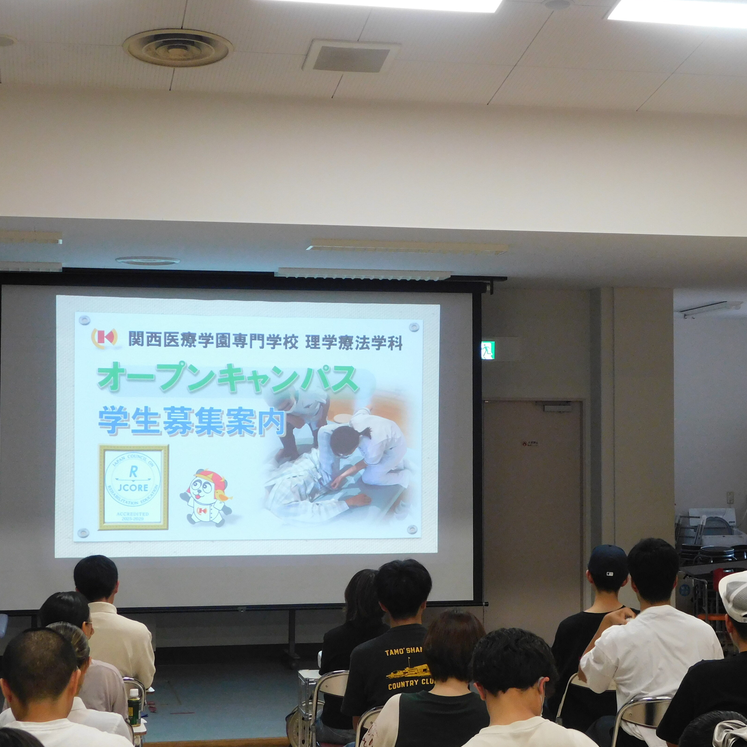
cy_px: 366
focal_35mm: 75
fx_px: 1831
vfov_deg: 23.1
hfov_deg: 22.9
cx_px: 531
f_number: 4
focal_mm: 10.4
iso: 400
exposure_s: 1/30
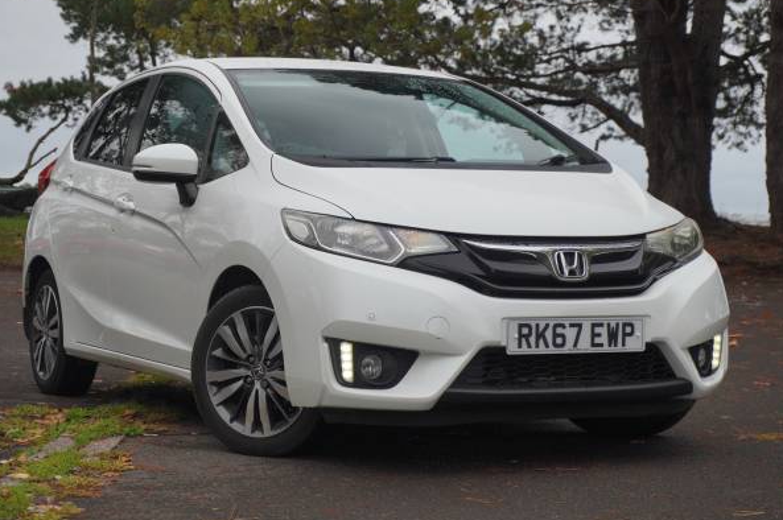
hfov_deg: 25.1
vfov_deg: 16.8
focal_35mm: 81
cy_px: 261
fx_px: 1760
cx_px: 376
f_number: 5.6
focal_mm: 50
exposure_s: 1/200
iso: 250
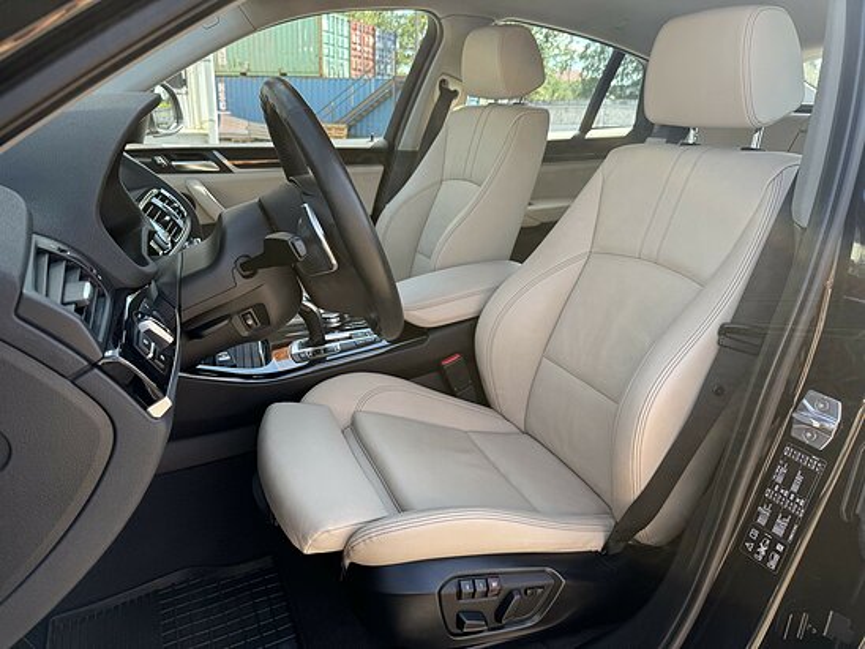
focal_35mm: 24
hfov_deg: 71.6
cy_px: 324
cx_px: 432
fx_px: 600
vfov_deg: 56.8
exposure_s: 1/617
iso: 100
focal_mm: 6.76
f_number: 1.78
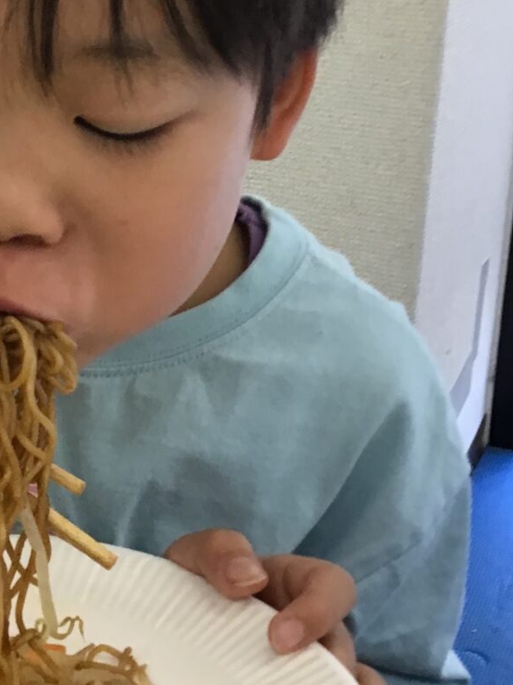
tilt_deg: -19.0
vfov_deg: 27.3
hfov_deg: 20.4
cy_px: 256
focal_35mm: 71
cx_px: 91
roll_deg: -4.4
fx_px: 1404
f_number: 2.4
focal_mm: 3.3
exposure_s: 1/33
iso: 40
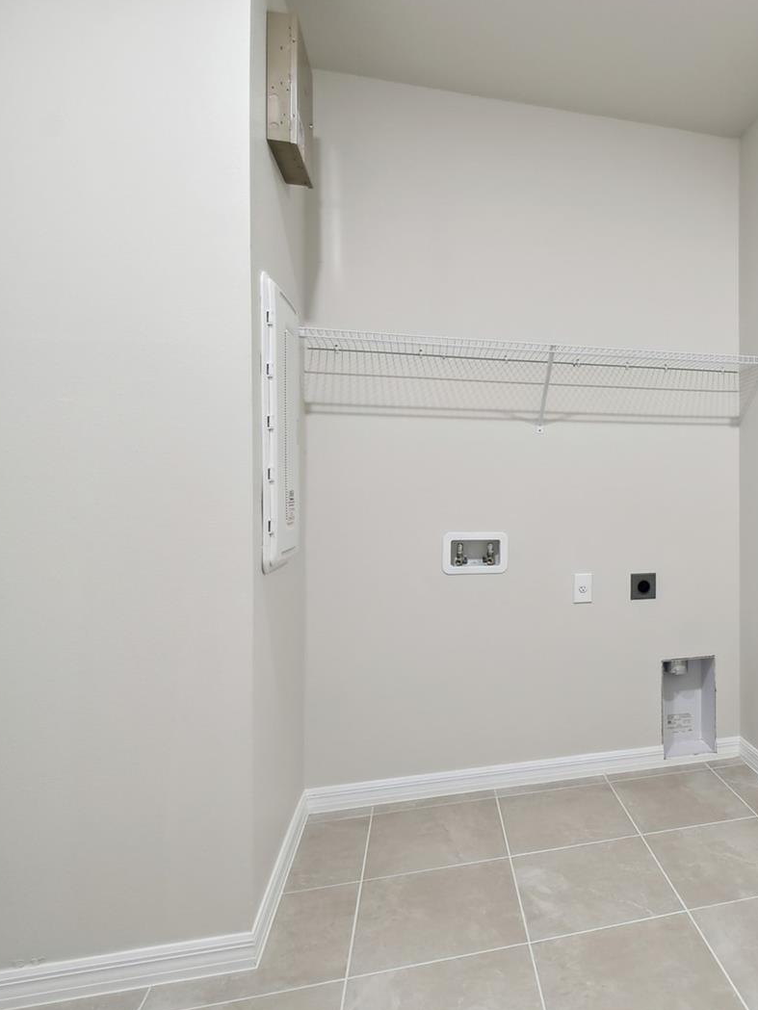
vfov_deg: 76.4
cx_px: 648
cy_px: 504
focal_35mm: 22
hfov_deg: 55.0
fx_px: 642
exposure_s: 1/5
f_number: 7.1
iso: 100
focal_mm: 10
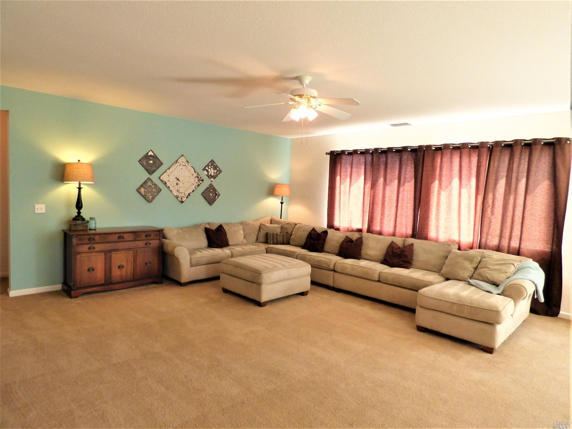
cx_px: 286
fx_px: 330
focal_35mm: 20
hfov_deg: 81.8
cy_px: 214
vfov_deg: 65.9
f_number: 2.8
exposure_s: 1/60
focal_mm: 3.58
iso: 250
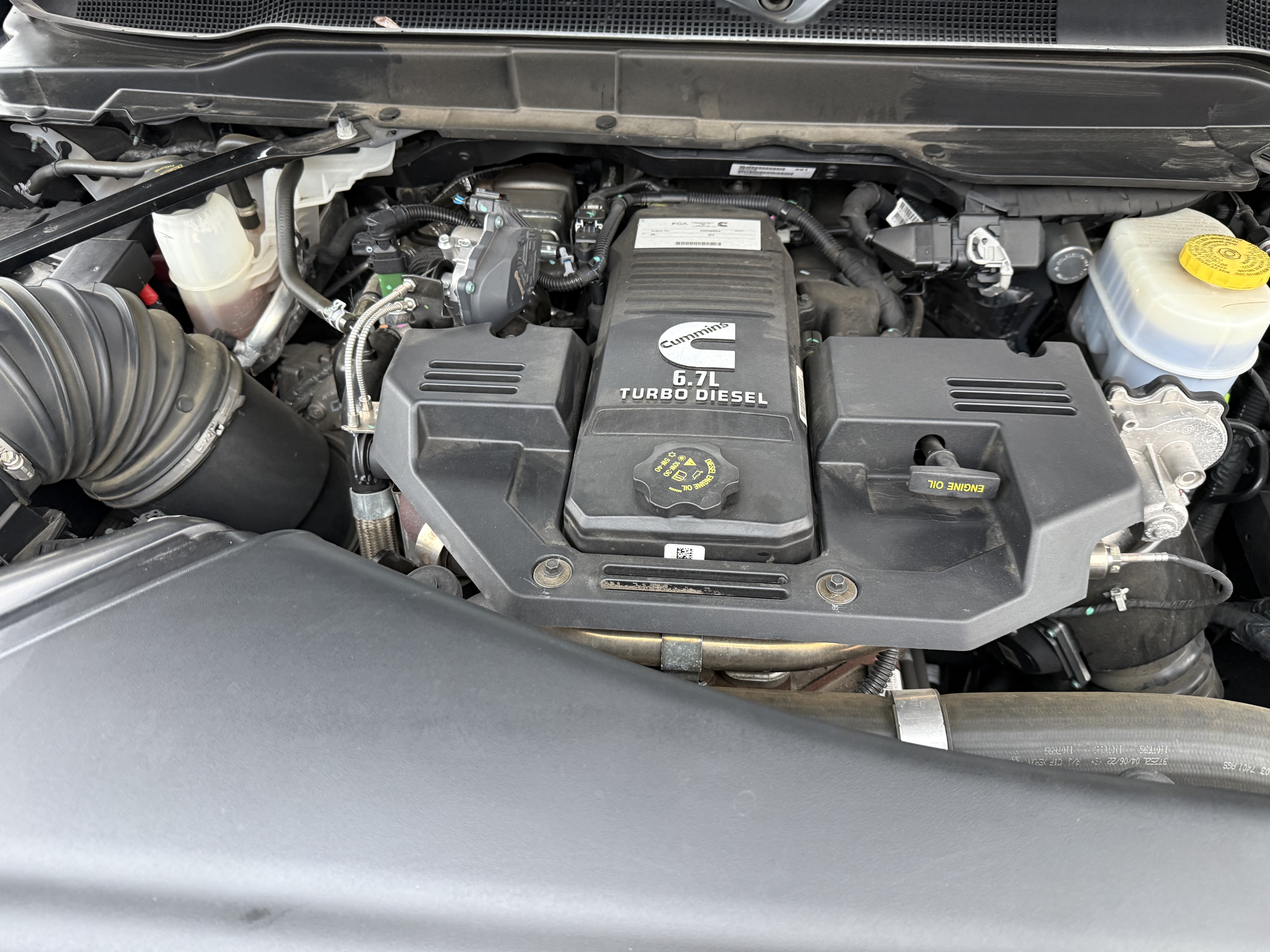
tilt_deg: -49.7
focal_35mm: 24
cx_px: 635
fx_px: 881
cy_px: 476
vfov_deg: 56.8
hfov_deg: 71.6
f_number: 1.78
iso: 320
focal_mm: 6.76
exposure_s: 1/60
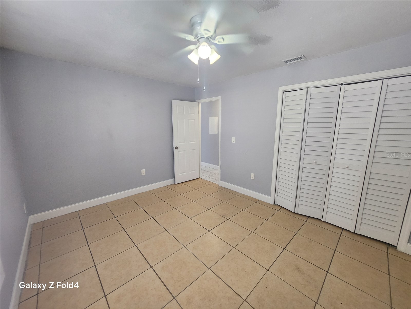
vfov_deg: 89.9
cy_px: 154
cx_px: 206
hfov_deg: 106.2
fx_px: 154
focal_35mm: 13
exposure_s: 1/60
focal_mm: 1.74
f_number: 2.2
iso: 125
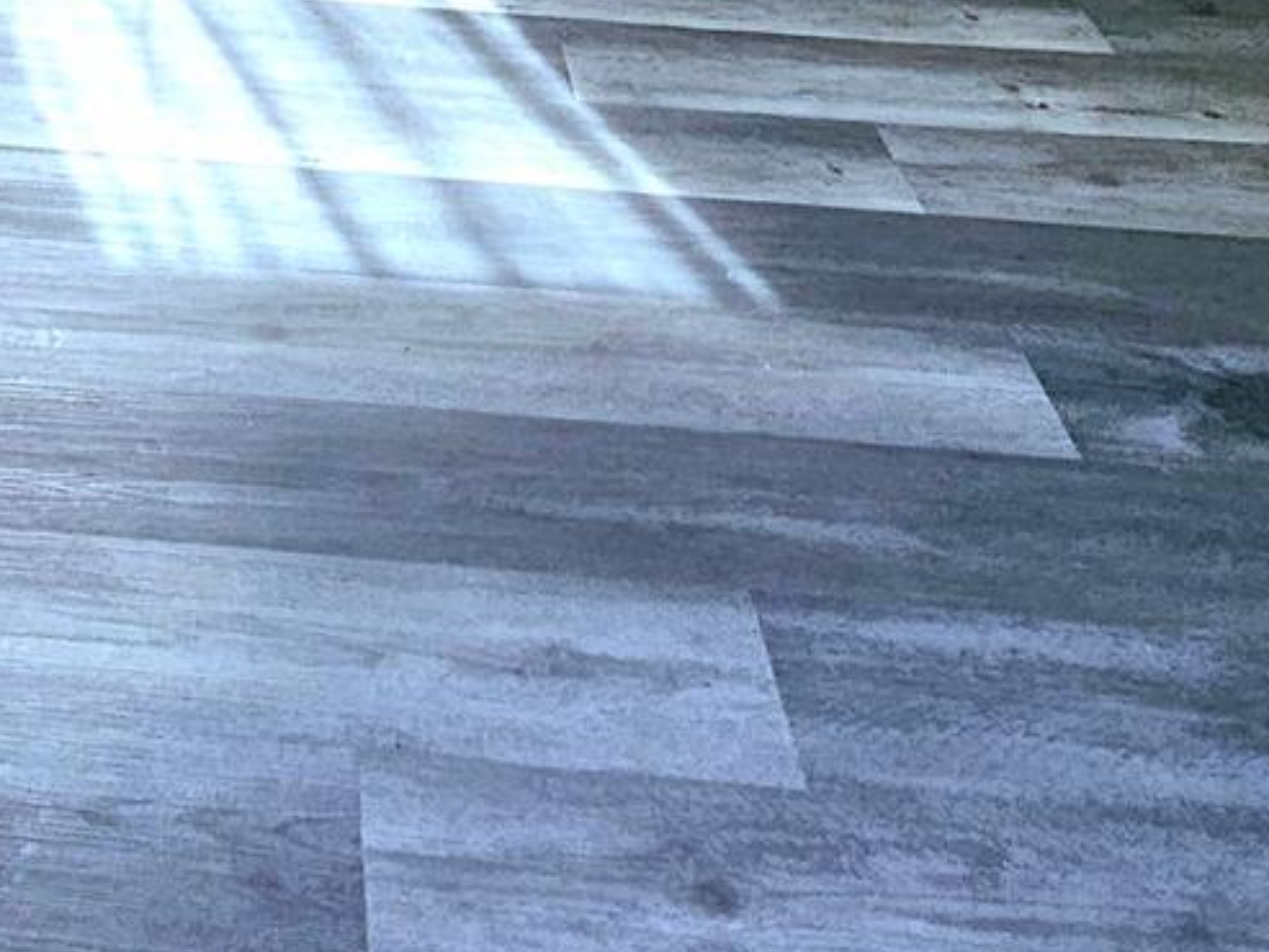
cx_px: -93
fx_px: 1980
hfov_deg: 31.8
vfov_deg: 18.2
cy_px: -949
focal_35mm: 54
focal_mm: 2.2
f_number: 2.2
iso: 64
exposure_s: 1/120
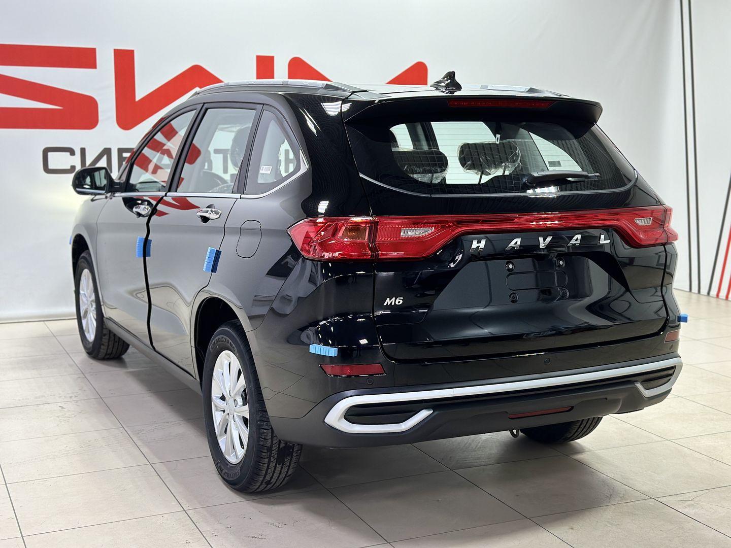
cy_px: 274
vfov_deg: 30.3
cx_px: 366
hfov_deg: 39.7
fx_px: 1014
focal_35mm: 48
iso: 200
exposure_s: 1/100
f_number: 1.78
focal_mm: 6.86
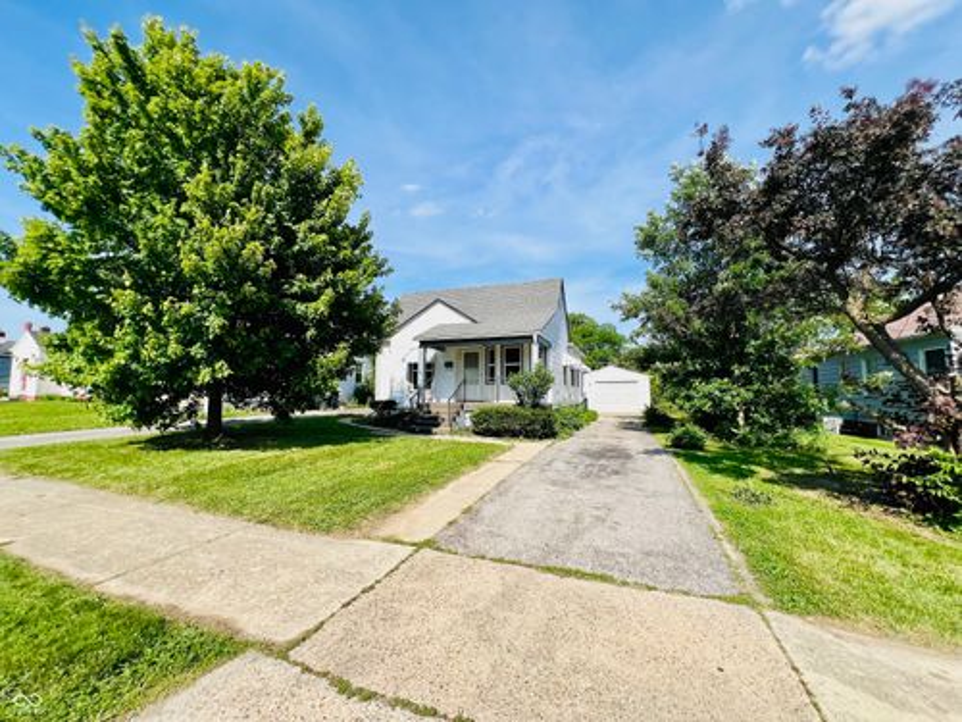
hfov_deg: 106.2
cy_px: 361
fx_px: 361
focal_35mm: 13
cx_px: 481
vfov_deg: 89.9
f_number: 1.8
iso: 32
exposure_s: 1/1698
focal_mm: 1.57
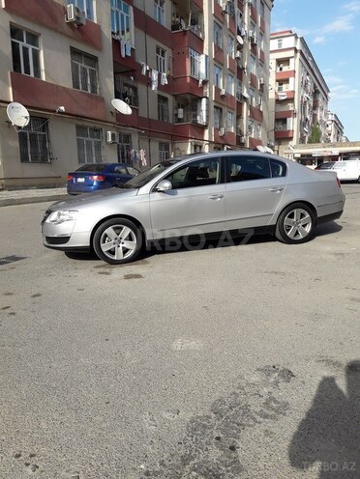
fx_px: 388
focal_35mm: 28
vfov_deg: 63.4
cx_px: 180
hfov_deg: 49.7
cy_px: 240
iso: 40
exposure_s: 1/1127
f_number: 1.9
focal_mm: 3.7
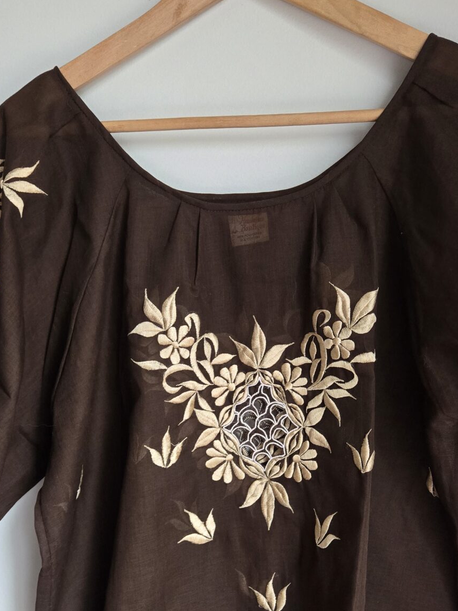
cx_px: 249
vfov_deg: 44.8
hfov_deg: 35.1
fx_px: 723
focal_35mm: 41
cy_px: 425
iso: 500
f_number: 1.8
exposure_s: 1/120
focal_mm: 5.4
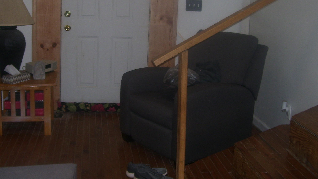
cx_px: 139
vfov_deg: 23.8
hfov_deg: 41.3
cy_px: 50
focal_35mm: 50
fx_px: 422
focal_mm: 6
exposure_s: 1/60
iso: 80
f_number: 2.7
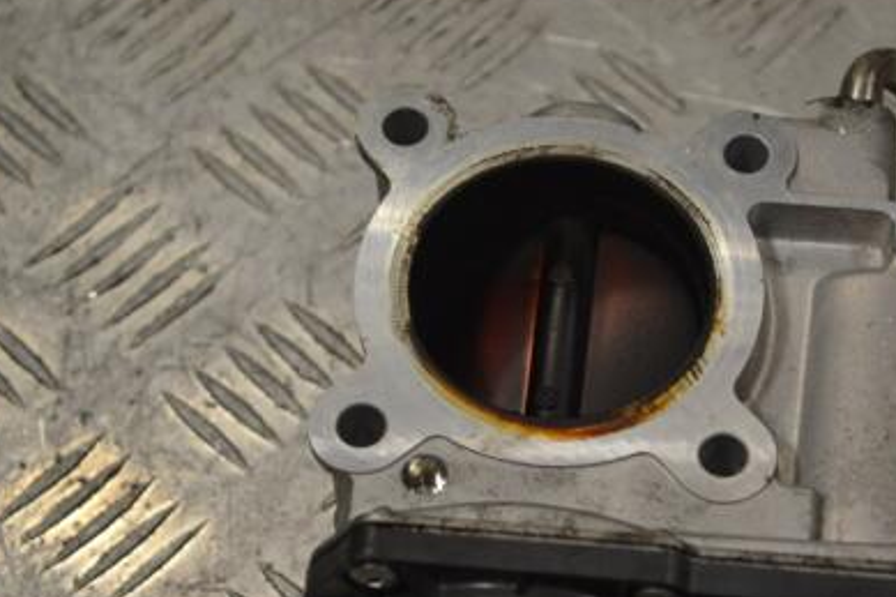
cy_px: 426
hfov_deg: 18.3
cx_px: 659
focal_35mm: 111
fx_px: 2761
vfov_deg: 12.3
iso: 250
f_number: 5.6
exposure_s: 1/125
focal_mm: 48
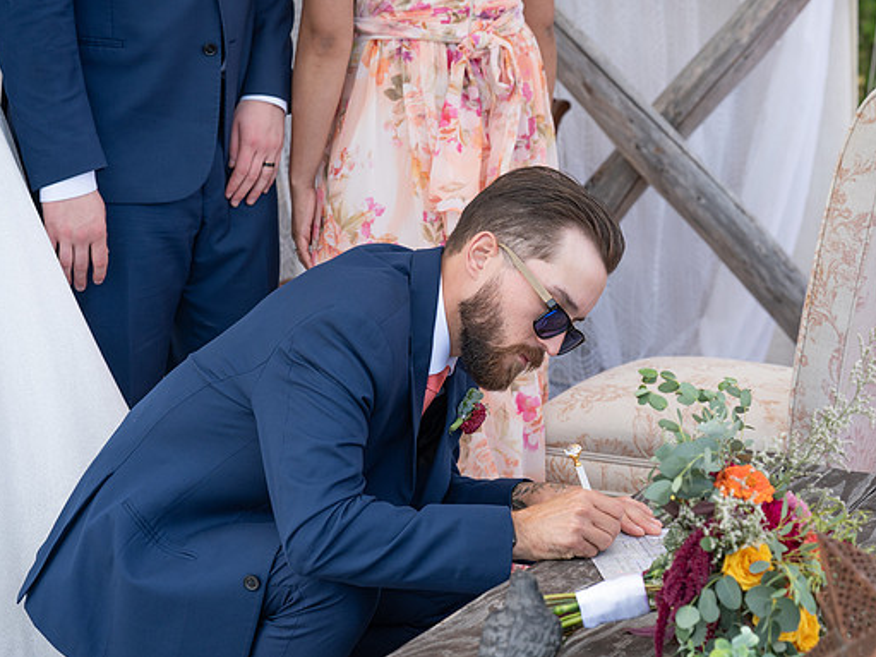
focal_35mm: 72
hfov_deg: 27.0
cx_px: 489
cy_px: 328
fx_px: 1822
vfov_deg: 20.4
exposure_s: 1/400
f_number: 5
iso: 400
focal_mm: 66
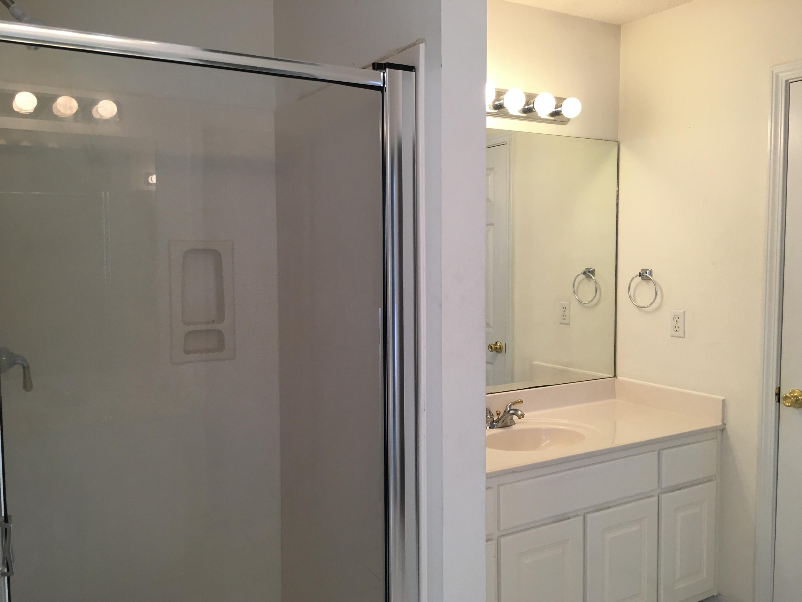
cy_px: 311
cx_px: 403
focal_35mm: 30
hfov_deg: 60.0
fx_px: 695
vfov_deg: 46.8
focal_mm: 4.15
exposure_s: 1/15
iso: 25
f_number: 2.2
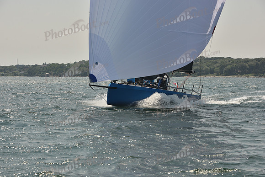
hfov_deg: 20.8
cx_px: 132
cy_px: 88
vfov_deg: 14.0
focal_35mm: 98
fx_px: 722
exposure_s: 1/640
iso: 250
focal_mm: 98
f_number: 8
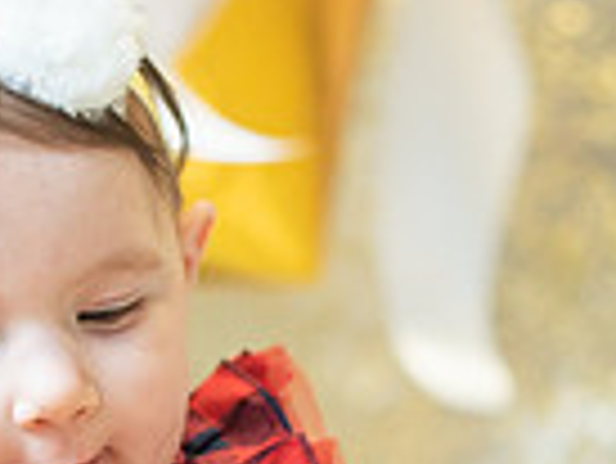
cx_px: 49
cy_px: 651
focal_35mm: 216
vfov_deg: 6.8
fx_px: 3847
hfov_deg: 9.1
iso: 500
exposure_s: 1/250
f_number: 2.5
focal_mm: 50
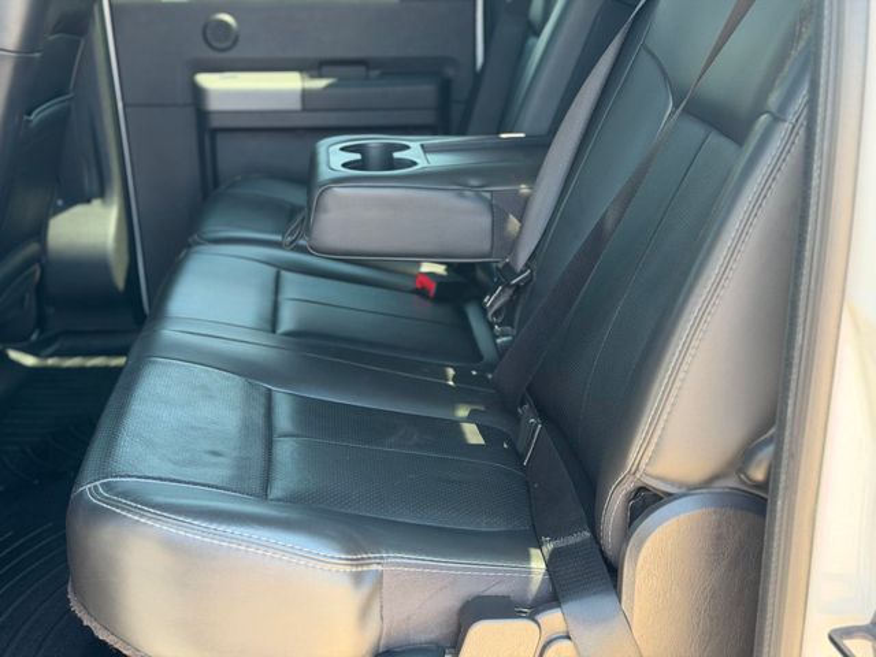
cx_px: 438
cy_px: 328
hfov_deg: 39.7
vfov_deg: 30.3
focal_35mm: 48
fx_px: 1215
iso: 100
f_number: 1.78
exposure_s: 1/121
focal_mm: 6.76
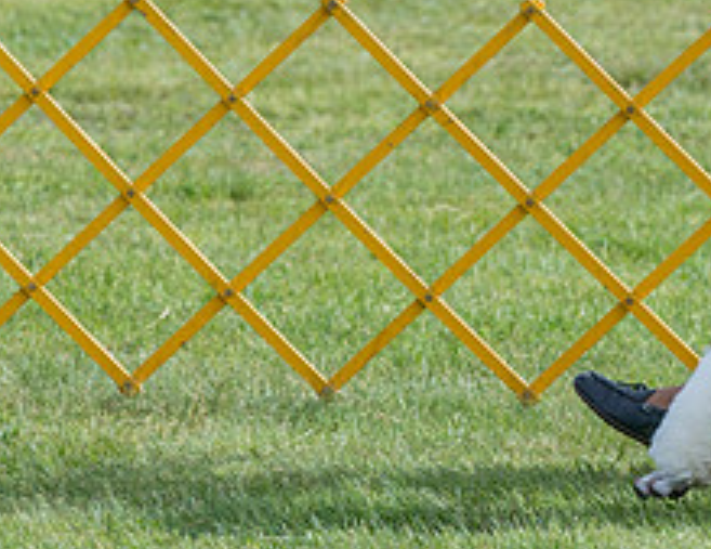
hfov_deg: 3.6
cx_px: 686
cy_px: -76
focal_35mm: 549
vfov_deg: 2.8
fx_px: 11395
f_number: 5.6
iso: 250
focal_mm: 161
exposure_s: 1/1250
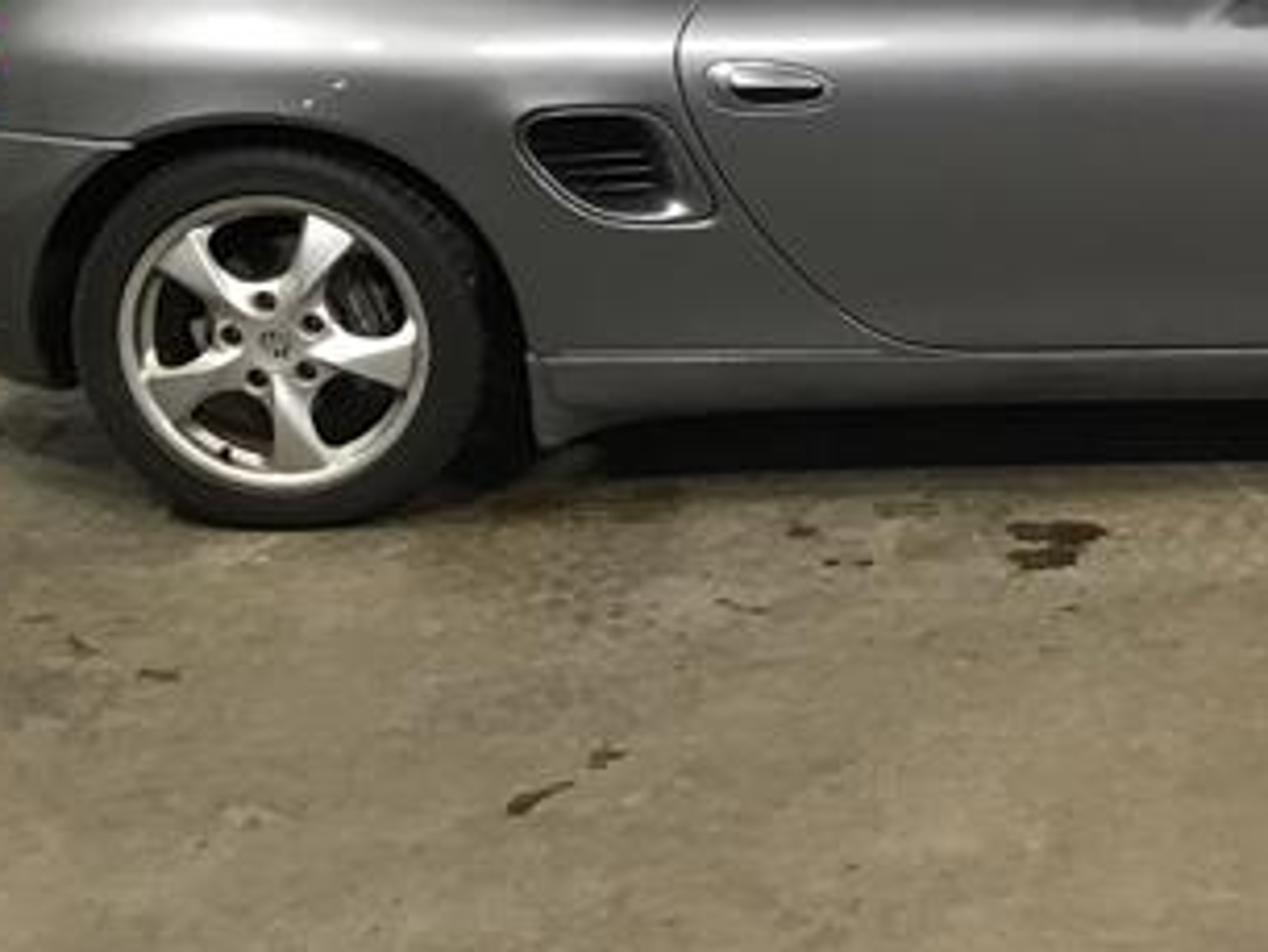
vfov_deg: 22.3
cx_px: 1073
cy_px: 200
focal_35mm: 65
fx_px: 2382
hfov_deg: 28.9
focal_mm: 3.3
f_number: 2.4
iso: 80
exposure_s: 1/30
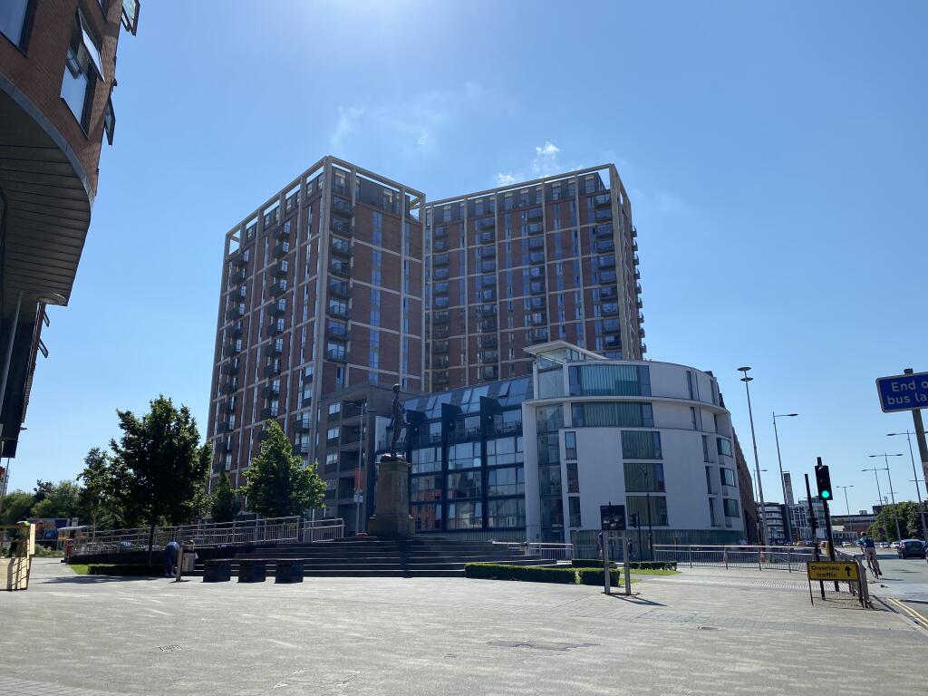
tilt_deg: +18.5
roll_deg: -0.8
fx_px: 697
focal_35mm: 26
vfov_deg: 53.1
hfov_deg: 67.3
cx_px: 464
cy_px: 348
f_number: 1.8
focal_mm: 4.25
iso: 32
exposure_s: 1/4444
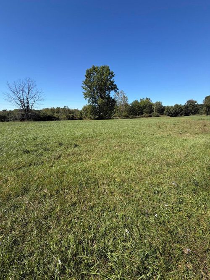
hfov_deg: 85.7
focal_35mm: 14
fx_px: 113
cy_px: 140
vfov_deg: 102.1
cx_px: 105
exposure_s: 1/770
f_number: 2.2
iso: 32
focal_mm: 2.22
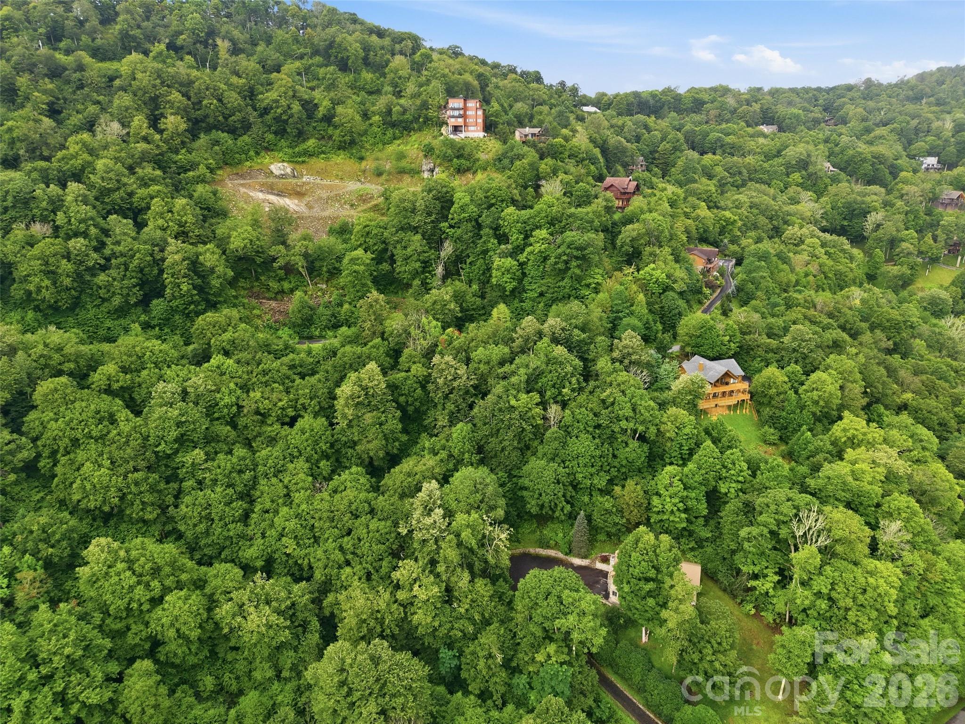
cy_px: 362
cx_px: 482
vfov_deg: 56.8
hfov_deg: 71.6
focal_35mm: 24
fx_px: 669
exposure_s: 1/1000
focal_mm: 8.7
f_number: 1.8
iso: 240
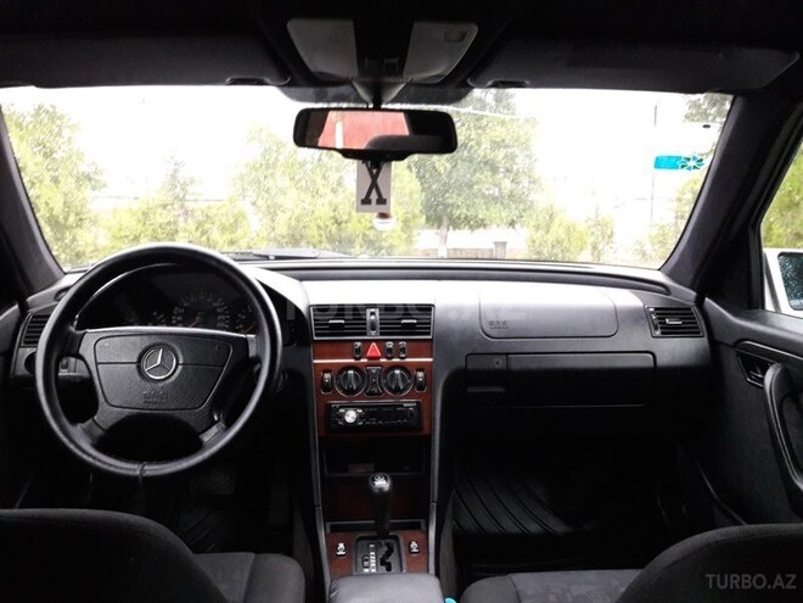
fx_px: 650
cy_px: 302
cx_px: 402
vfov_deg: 49.7
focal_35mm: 28
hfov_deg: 63.4
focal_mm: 3.7
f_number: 1.9
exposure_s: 1/17
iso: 320
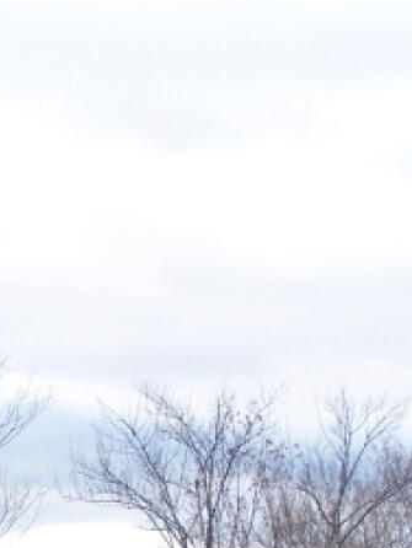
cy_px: 810
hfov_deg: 7.0
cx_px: -10
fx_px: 3345
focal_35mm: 211
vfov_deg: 9.1
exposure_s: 1/250
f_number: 3.2
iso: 80
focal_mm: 11.5
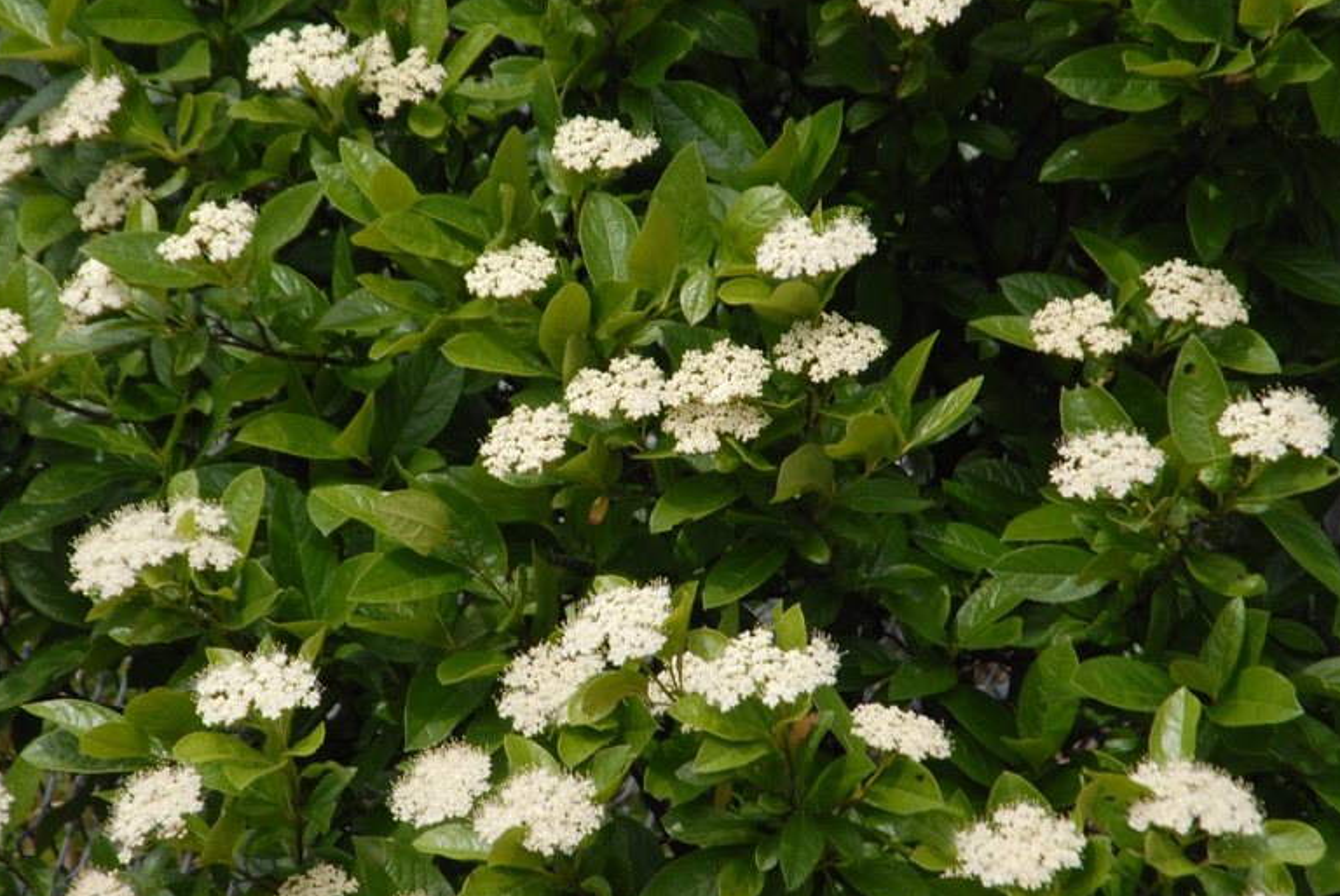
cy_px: 369
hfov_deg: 4.3
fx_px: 17887
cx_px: 623
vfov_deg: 2.9
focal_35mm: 480
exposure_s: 1/320
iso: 400
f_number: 9
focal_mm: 240
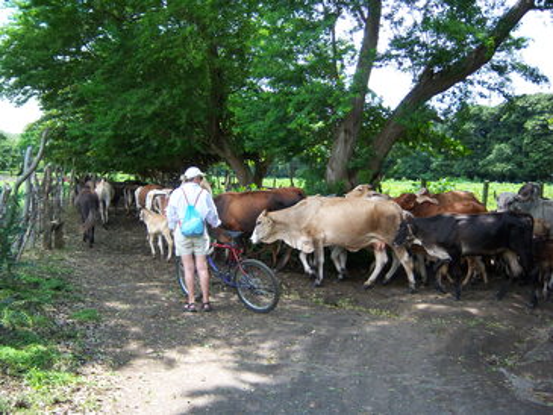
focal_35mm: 36
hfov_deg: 51.3
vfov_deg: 39.7
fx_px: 575
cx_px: 276
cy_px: 208
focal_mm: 7.5
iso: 80
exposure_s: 1/250
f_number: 2.8
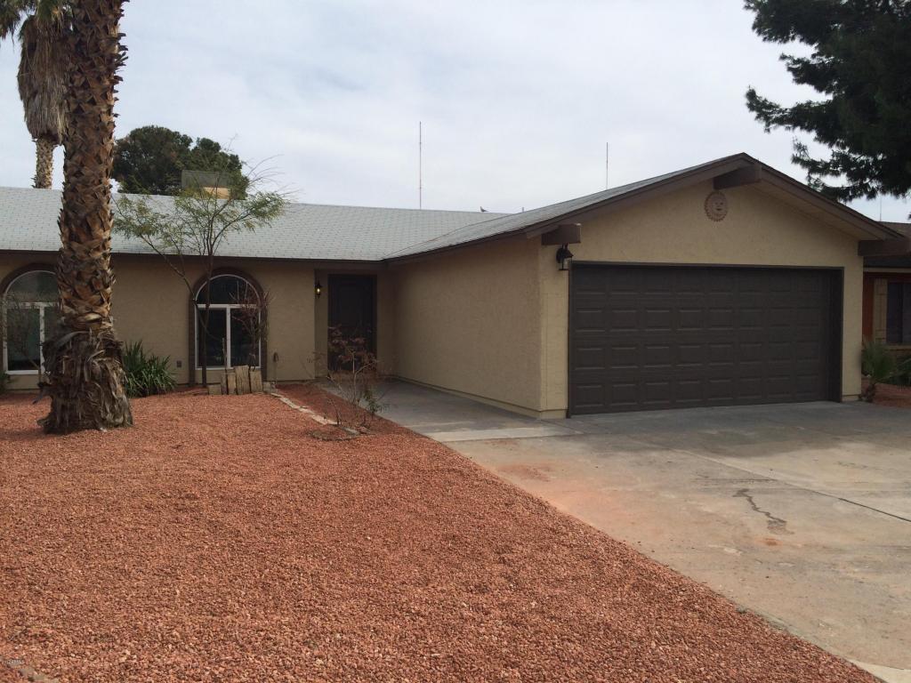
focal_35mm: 29
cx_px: 456
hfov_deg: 61.7
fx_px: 763
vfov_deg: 48.2
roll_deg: +0.1
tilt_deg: -3.3
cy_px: 342
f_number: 2.2
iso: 32
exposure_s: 1/4115
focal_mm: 4.15
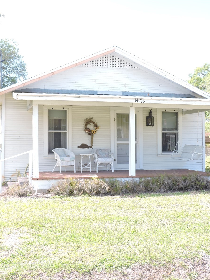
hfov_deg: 30.9
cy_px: 140
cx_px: 107
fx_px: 380
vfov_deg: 40.4
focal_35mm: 47
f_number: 3.3
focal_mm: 6.2
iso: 110
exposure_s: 1/200
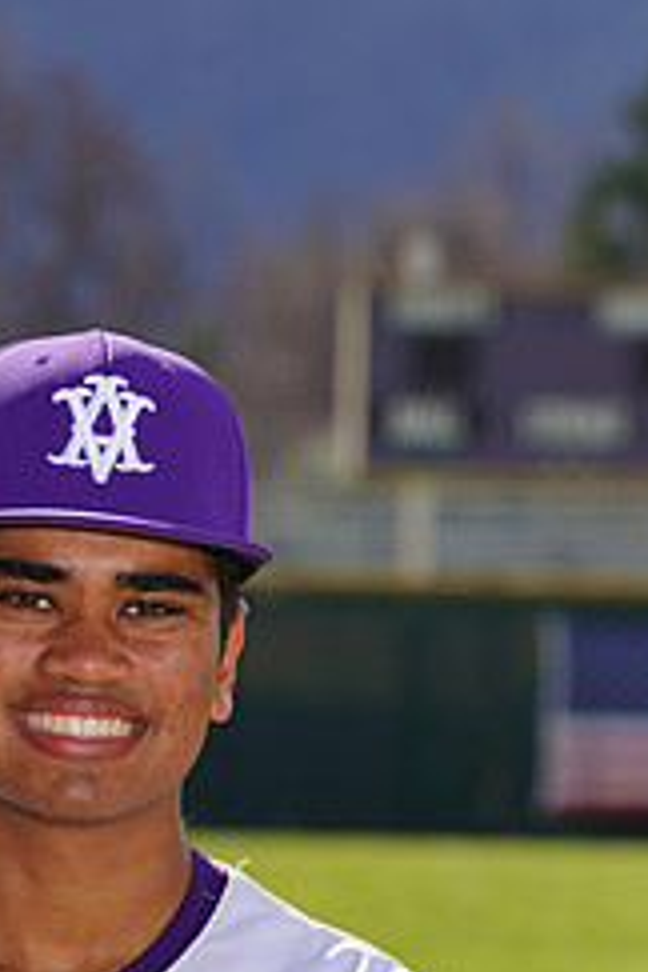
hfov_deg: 2.6
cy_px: 1128
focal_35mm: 521
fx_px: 14066
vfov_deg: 3.9
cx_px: 58
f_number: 10
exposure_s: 1/250
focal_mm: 218
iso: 100
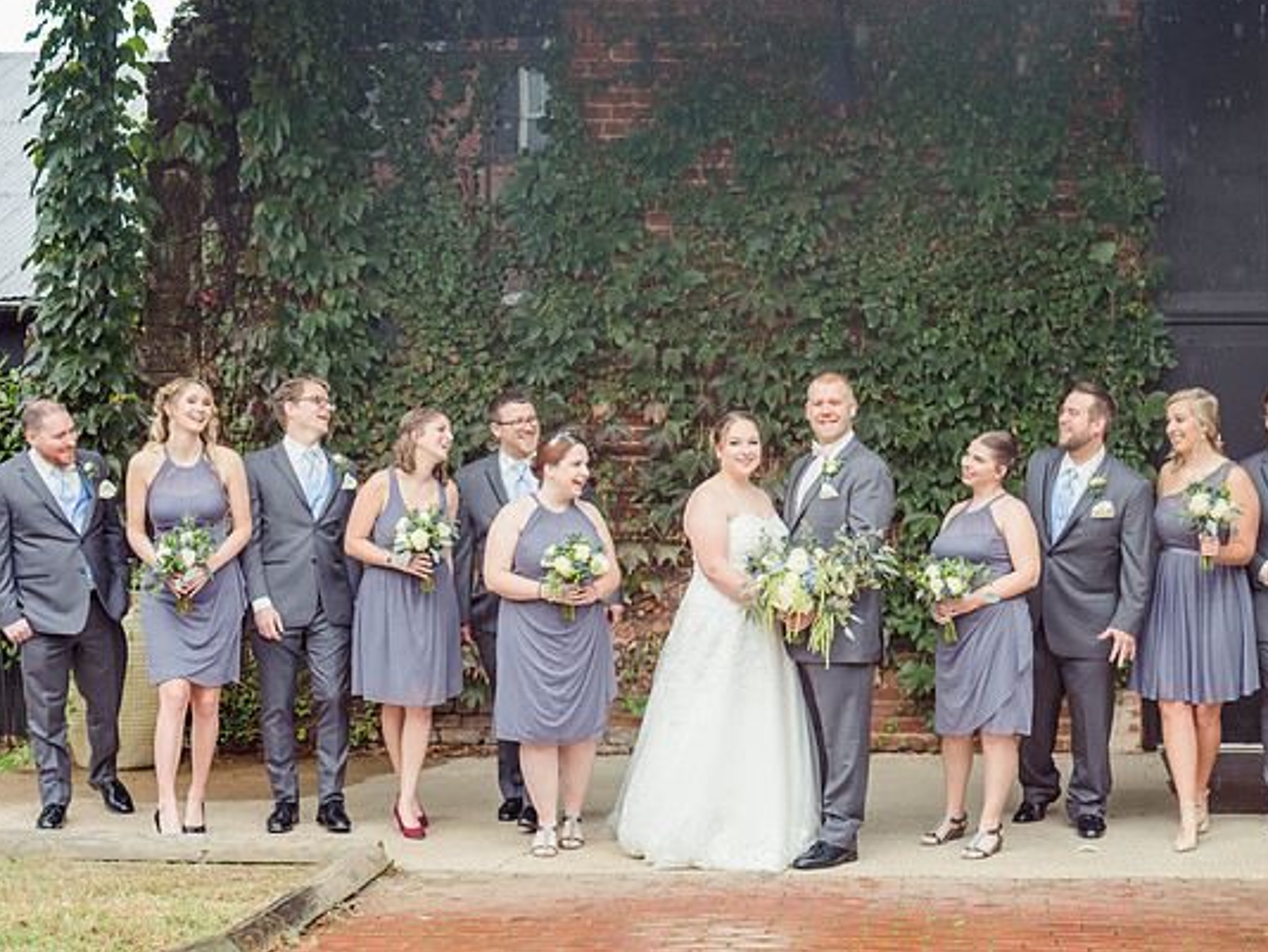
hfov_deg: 27.6
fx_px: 2565
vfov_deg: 21.0
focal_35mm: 70
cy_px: 368
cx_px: 865
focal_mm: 35
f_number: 2.5
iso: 320
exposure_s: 1/320
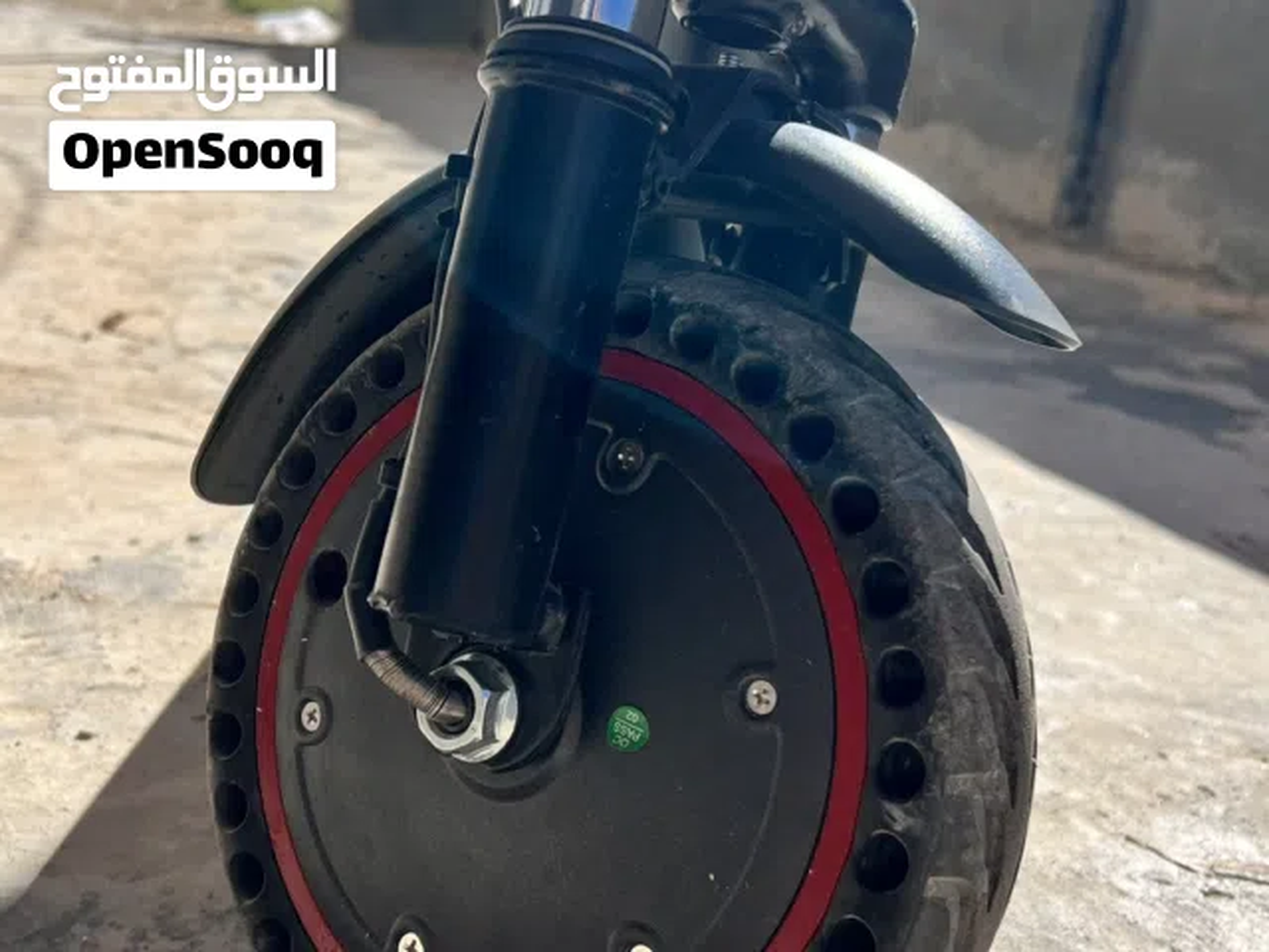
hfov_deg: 67.3
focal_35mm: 26
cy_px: 476
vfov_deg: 53.1
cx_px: 634
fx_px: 953
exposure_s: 1/4274
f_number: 1.5
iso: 50
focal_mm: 5.7
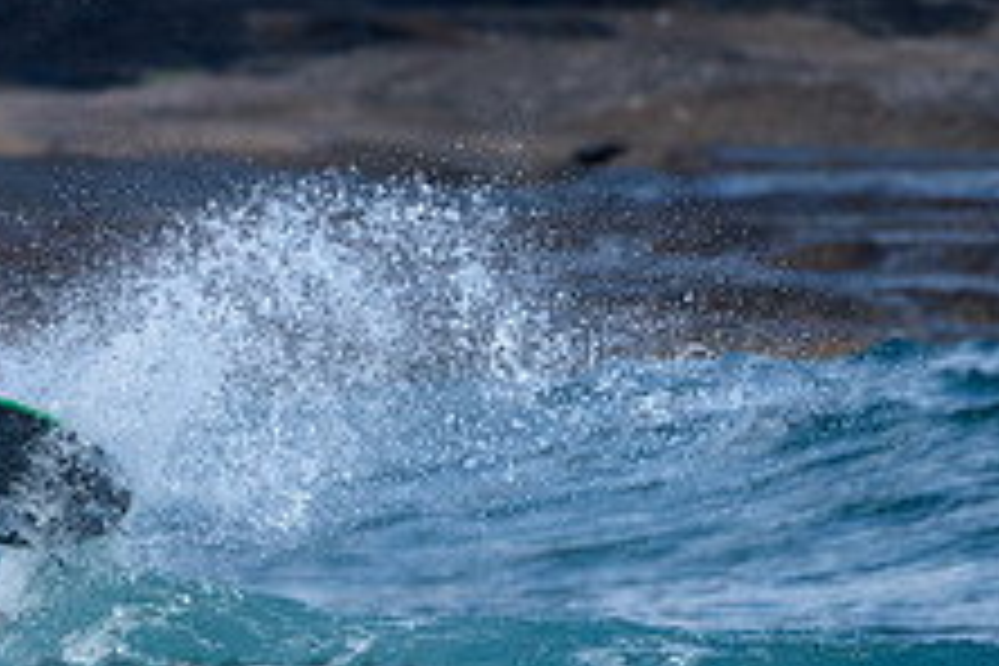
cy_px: 641
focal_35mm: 1597
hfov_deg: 1.3
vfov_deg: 0.9
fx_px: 44313
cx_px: -58
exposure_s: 1/2000
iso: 320
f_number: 5.6
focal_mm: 500
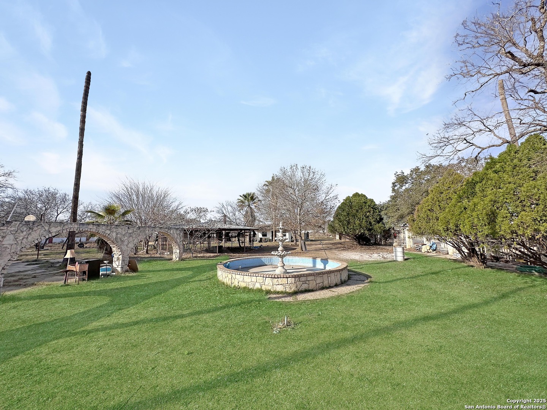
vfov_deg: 85.7
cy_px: 205
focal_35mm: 14
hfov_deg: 102.1
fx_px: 221
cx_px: 274
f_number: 2.2
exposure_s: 1/2506
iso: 50
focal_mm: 2.22
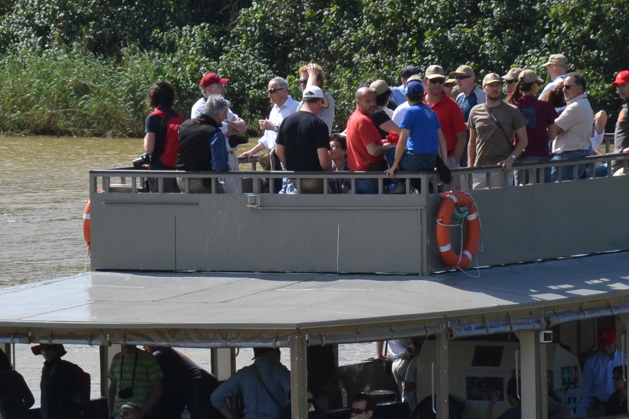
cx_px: 371
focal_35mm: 381
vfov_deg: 3.6
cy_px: 234
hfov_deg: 5.4
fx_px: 6657
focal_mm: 82
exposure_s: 1/400
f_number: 11
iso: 400
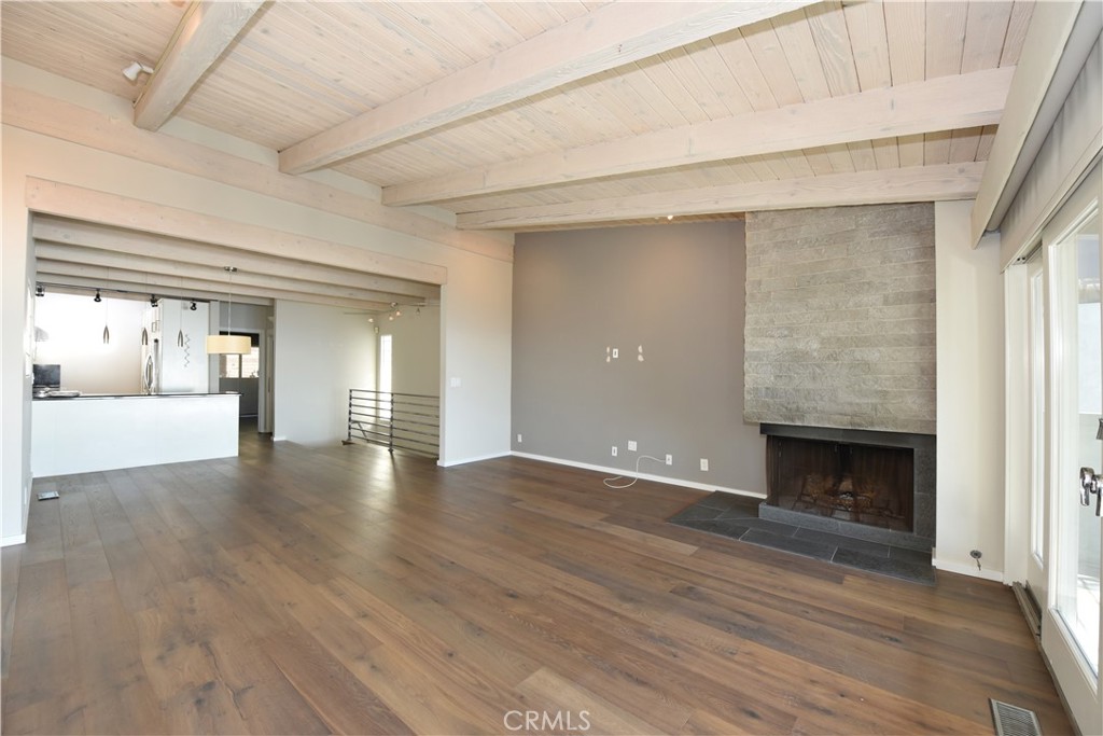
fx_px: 429
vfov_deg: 81.2
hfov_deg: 104.2
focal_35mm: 14
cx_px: 552
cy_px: 368
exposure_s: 1/100
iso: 800
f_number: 5
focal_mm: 14
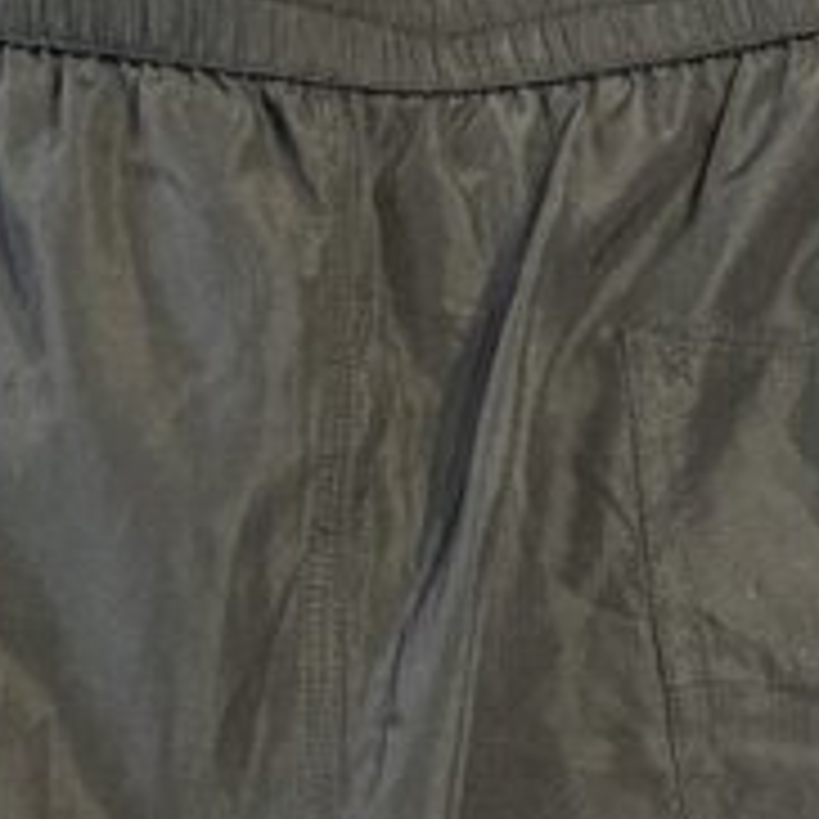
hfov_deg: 18.7
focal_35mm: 93
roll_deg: +0.0
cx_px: 351
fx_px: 2489
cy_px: 1642
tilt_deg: -6.1
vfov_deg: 15.1
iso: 640
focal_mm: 6.86
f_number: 1.78
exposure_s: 1/50
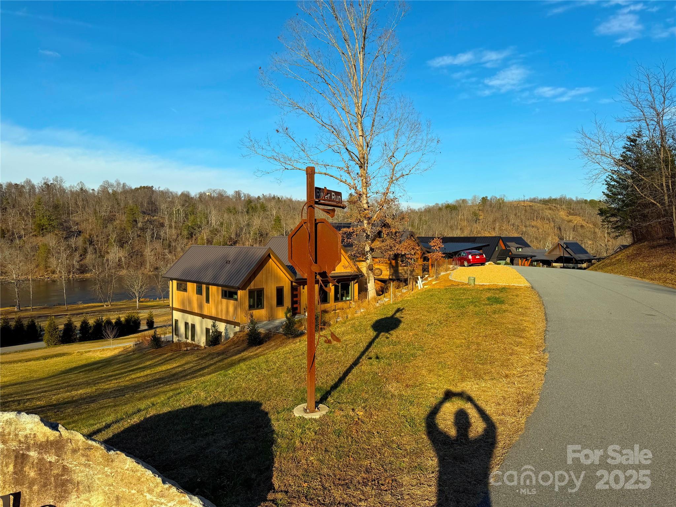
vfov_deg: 56.8
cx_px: 338
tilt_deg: -2.8
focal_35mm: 24
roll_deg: -0.5
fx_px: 469
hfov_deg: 71.6
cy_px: 254
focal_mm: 6.76
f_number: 1.78
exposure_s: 1/4673
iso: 80
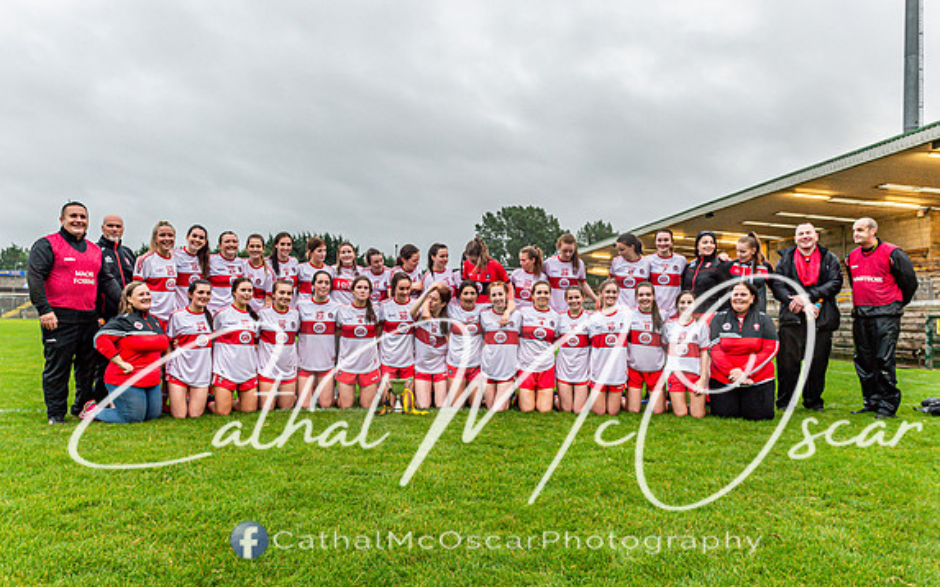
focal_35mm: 27
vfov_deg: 46.0
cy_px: 313
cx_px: 464
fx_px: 692
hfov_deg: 68.4
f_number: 3.5
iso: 1000
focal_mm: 24
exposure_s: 1/100
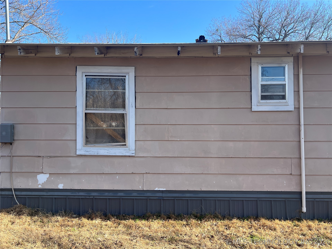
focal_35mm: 26
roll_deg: +0.5
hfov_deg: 67.3
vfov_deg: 53.1
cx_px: 166
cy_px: 124
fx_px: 249
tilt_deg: +0.4
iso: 50
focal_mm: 5.7
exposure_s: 1/1621
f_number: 1.5
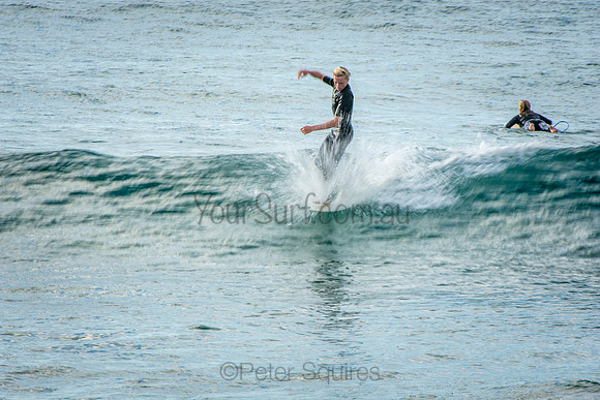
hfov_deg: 3.4
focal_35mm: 600
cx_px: 300
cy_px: 200
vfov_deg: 2.3
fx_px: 10002
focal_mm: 400
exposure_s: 1/25
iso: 100
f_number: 22
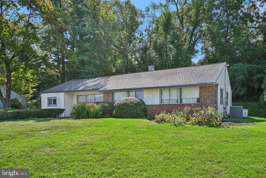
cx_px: 133
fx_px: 185
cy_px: 89
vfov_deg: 51.3
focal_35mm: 25
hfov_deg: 71.5
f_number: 8
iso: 800
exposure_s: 1/500
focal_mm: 25
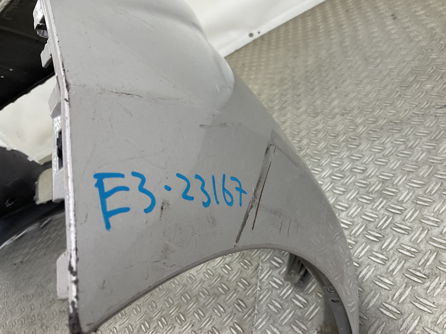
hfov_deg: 61.7
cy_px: 167
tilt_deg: -29.0
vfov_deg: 48.2
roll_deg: +34.3
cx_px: 223
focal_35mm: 29
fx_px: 374
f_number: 1.8
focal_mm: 3
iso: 20
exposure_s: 1/100
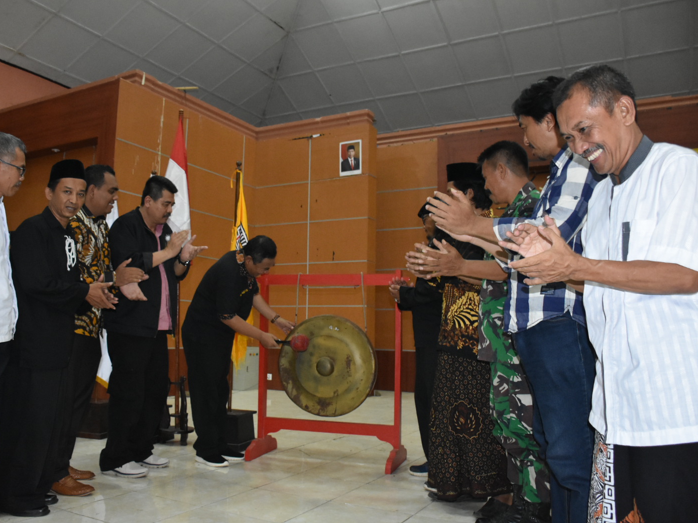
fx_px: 605
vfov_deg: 46.8
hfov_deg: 59.8
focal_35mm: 30
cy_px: 255
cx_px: 310
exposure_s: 1/60
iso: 3200
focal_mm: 18
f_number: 3.5
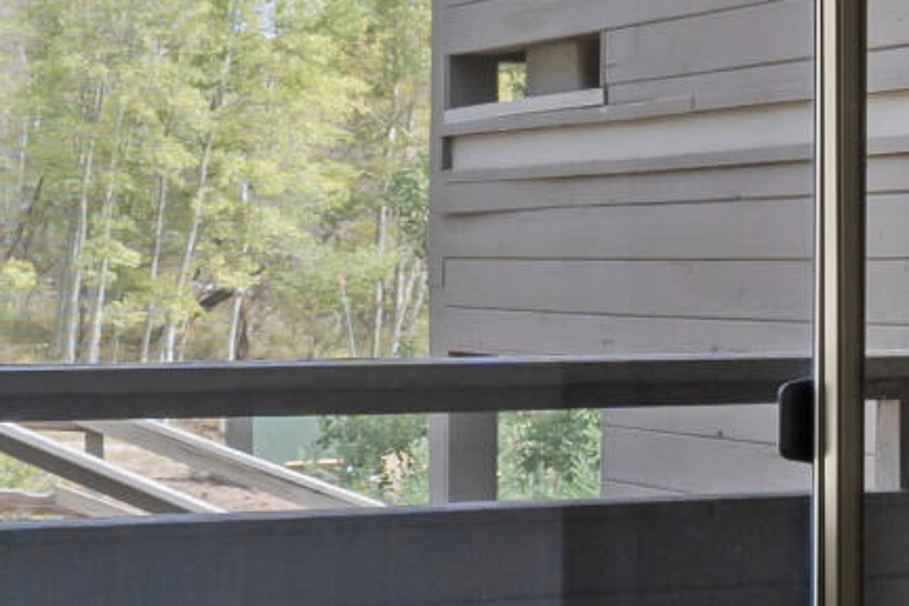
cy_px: 340
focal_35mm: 111
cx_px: 776
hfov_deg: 18.2
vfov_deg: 12.3
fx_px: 2803
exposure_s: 1/1.67
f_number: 11
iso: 100
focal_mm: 16
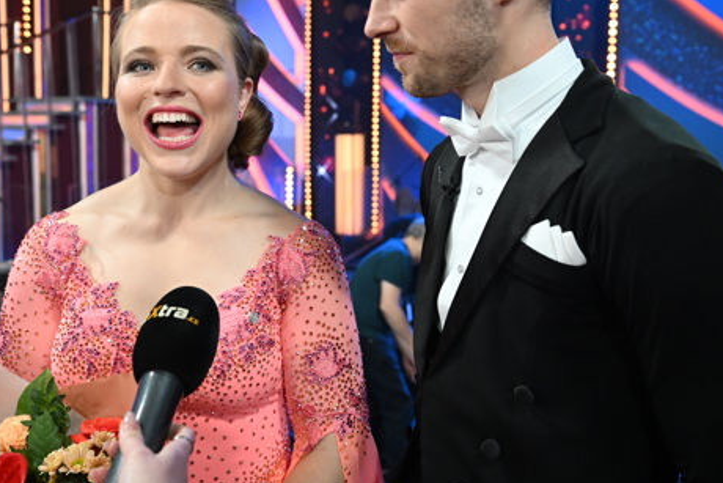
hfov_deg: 53.0
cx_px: 324
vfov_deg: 36.7
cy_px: 184
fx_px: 723
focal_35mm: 36
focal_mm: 24
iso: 2500
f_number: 3.5
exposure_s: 1/200
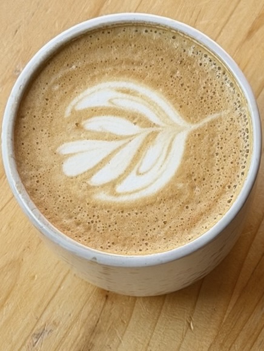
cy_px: 176
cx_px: 132
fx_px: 488
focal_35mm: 48
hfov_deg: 30.3
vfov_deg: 39.6
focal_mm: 6.76
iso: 80
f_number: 1.78
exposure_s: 1/509
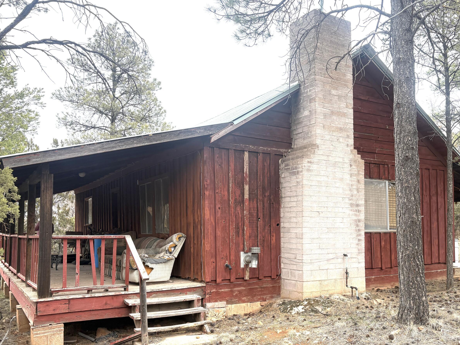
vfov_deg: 42.7
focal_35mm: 33
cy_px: 207
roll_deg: +0.8
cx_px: 269
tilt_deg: +3.8
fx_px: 439
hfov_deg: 55.1
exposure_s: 1/303
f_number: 1.6
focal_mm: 5.96
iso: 64
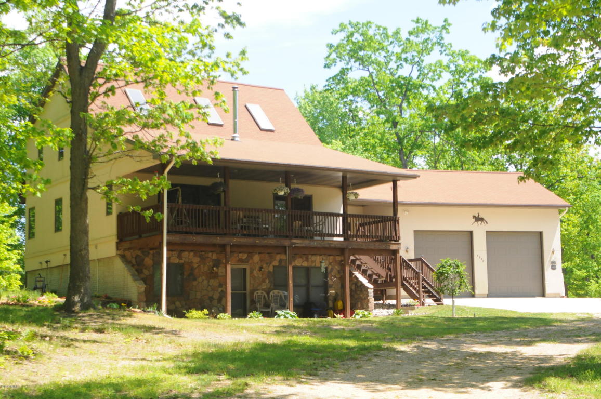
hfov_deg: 33.4
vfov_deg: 22.6
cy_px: 200
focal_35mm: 60
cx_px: 300
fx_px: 1001
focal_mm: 40
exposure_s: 1/250
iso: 800
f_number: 8
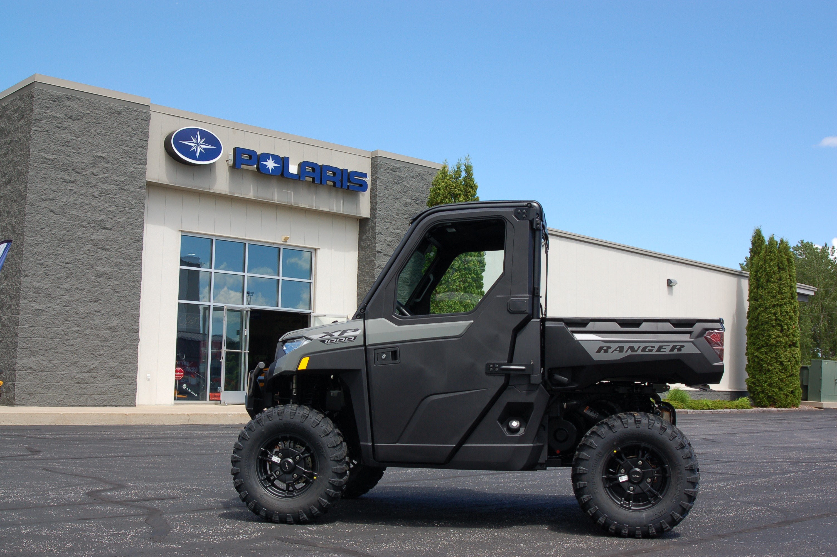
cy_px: 278
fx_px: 976
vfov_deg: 31.8
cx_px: 418
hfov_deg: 46.4
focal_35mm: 42
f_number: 8
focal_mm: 28
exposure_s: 1/250
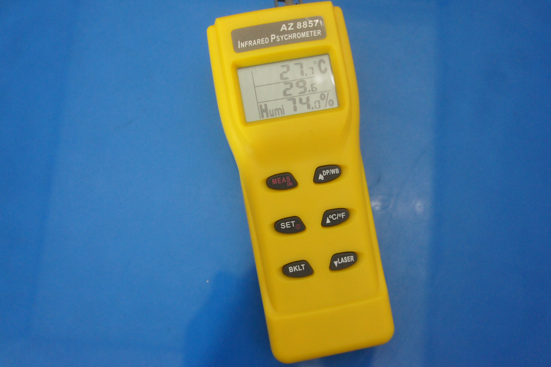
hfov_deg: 52.3
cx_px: 313
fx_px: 559
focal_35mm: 37
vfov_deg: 36.3
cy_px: 191
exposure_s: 1/10
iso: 1600
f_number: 4
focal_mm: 21
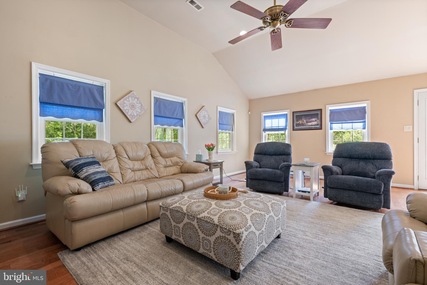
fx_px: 190
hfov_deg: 96.7
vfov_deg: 73.7
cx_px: 214
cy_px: 142
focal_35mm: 16
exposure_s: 1/8
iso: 320
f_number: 8
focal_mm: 16
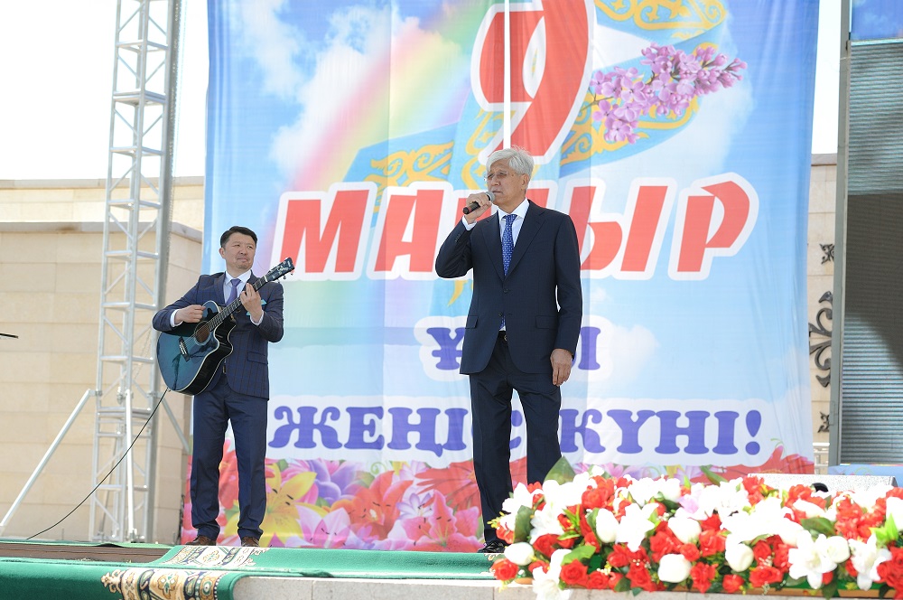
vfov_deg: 13.0
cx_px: 452
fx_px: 2630
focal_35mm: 105
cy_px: 300
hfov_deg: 19.5
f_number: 3.5
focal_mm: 70
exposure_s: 1/640
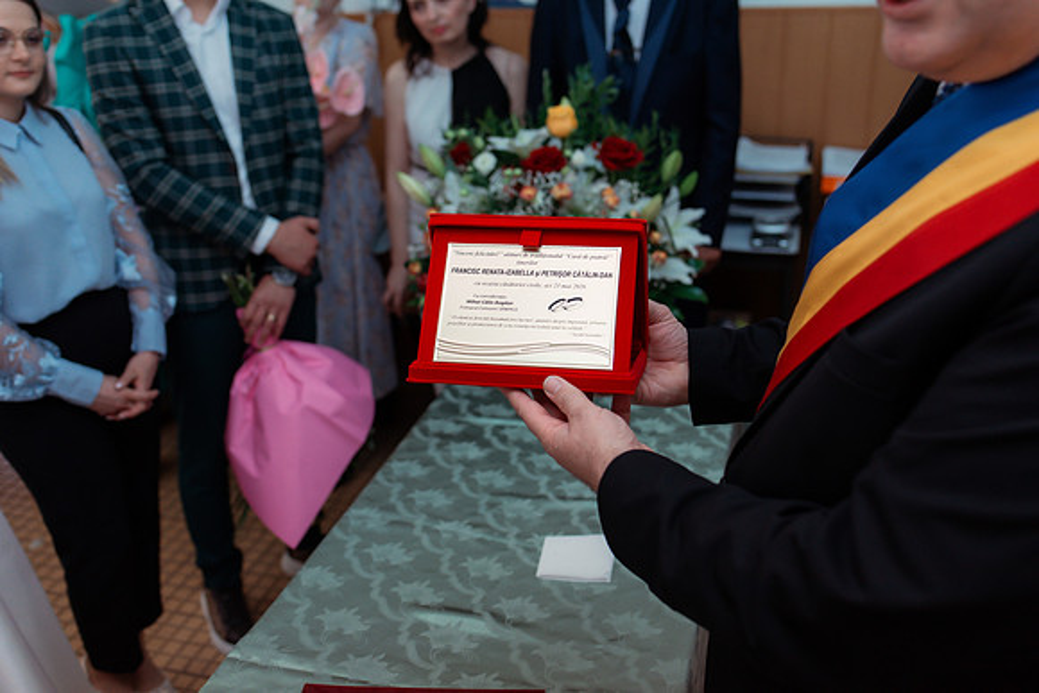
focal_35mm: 35
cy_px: 346
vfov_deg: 37.9
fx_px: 1010
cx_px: 520
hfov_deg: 54.4
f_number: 3.2
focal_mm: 35
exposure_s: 1/320
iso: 800
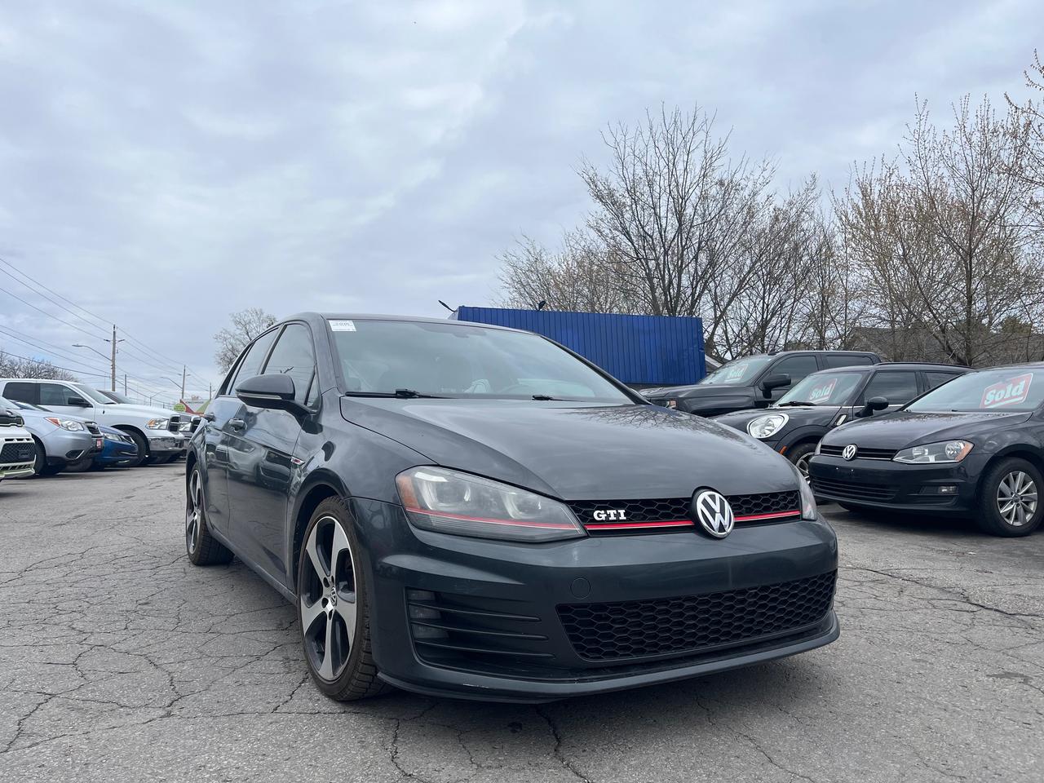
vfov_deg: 53.1
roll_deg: -0.2
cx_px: 522
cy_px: 392
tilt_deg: +3.7
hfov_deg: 67.3
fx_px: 784
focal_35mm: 26
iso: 50
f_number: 1.6
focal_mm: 5.1
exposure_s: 1/4016
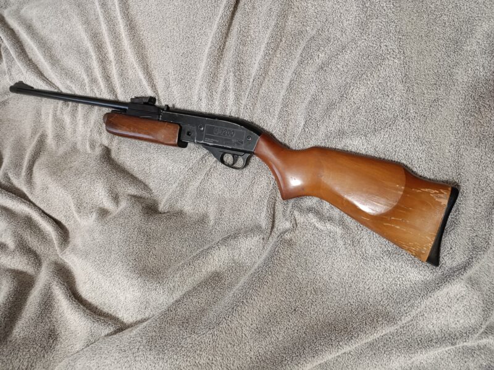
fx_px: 328
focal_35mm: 23
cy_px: 185
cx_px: 247
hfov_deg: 73.9
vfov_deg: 58.9
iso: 1250
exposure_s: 1/25
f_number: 1.6
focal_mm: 6.14
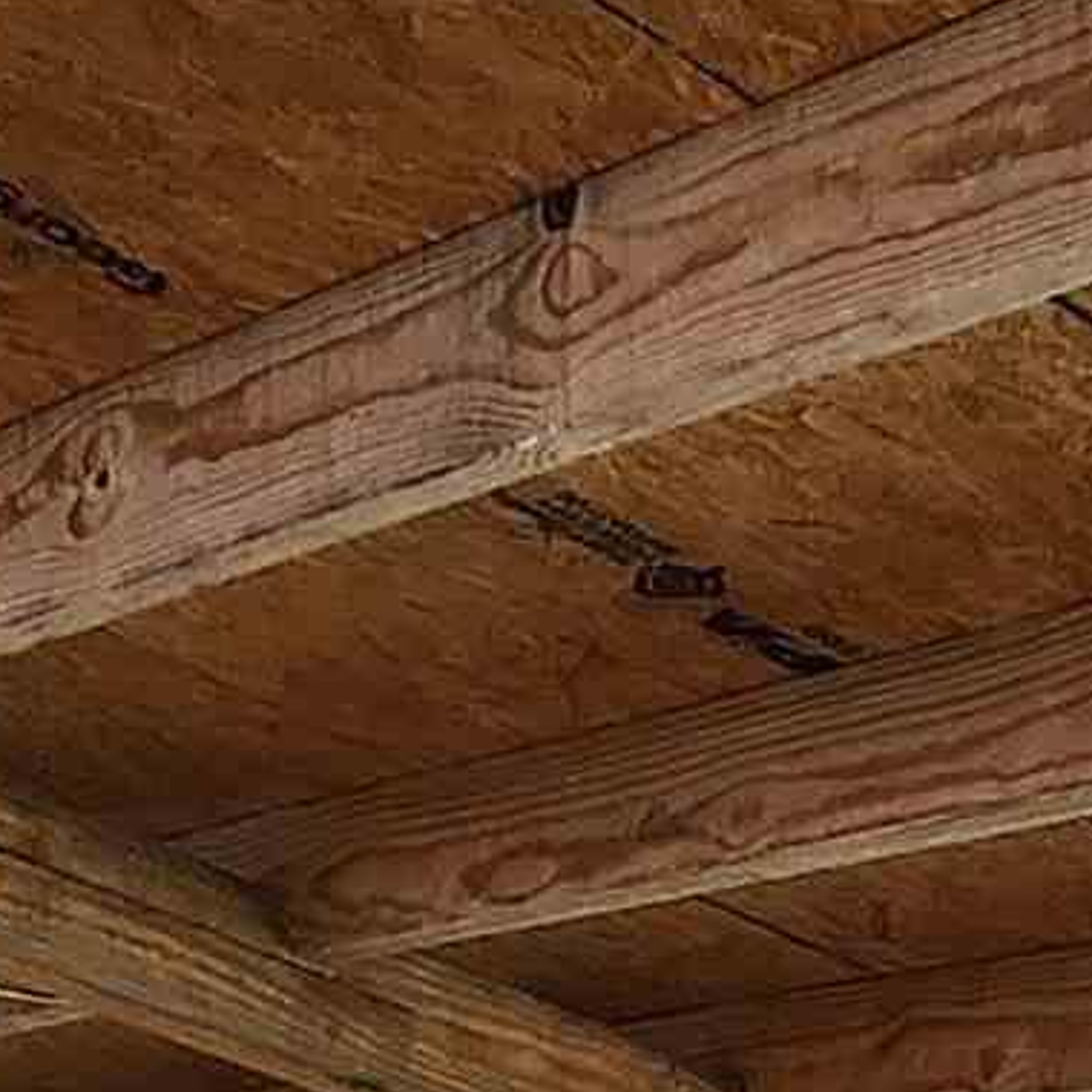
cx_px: 928
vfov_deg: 11.6
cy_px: 3187
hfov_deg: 18.4
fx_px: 3319
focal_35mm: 93
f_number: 2.2
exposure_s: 1/60
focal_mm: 2.2
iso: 100
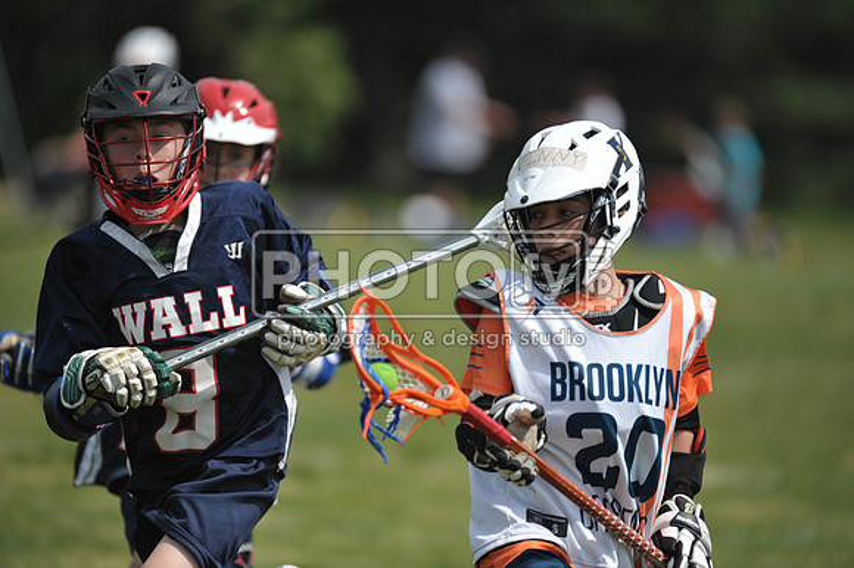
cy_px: 284
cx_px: 427
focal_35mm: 400
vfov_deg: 3.4
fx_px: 9483
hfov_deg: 5.2
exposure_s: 1/4000
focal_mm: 400
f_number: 4
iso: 640
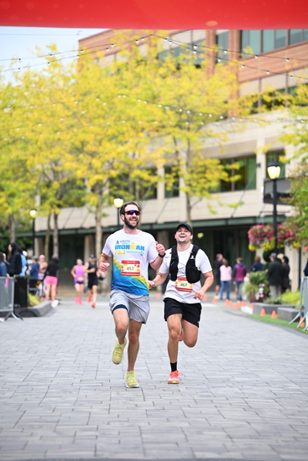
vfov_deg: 15.8
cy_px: 230
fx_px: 1667
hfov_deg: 10.6
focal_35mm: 130
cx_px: 154
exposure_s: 1/2000
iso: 1000
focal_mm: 130
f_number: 2.8
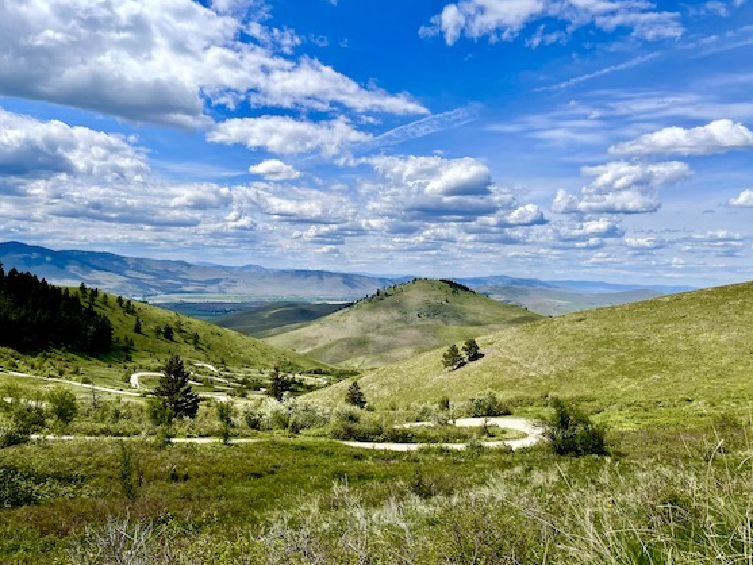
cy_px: 300
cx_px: 374
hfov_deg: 63.4
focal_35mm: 28
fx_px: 609
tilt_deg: -2.7
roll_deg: -2.0
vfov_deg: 49.7
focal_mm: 5.1
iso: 32
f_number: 1.6
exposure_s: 1/6250
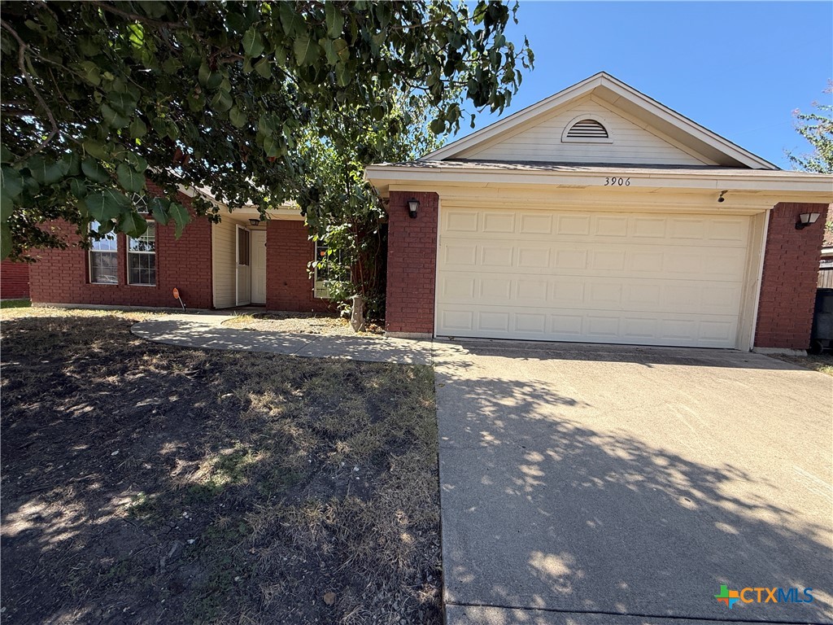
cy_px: 312
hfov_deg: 102.1
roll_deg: -2.3
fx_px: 337
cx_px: 416
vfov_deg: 85.7
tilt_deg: -3.8
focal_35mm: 14
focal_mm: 2.22
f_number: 2.2
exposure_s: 1/527
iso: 50
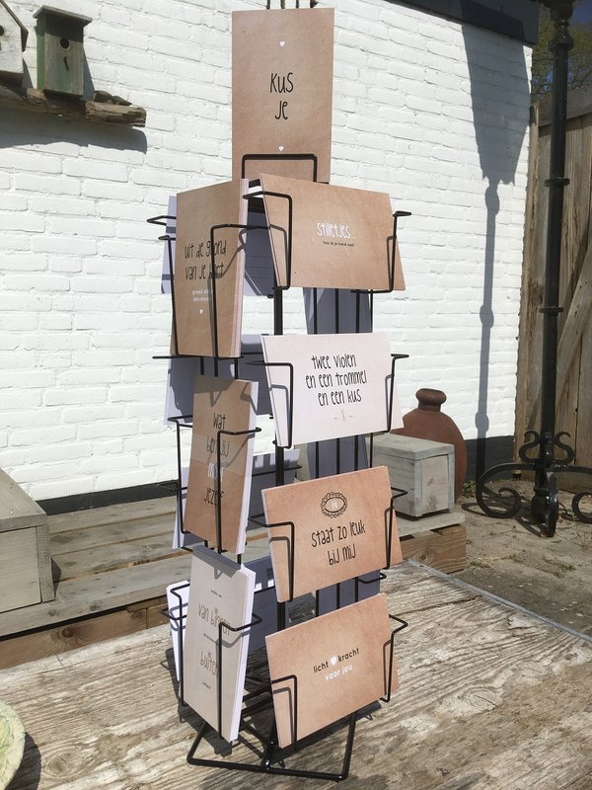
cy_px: 395
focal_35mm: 29
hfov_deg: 48.2
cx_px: 296
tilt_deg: -6.7
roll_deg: +0.8
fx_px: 661
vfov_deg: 61.7
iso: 25
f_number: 2.2
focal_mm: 4.15
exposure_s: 1/3846
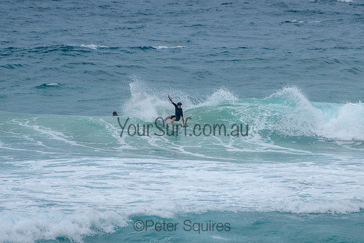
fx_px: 5563
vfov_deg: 2.5
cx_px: 182
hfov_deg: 3.7
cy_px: 122
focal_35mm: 550
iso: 180
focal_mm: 400
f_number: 5.6
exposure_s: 1/2000
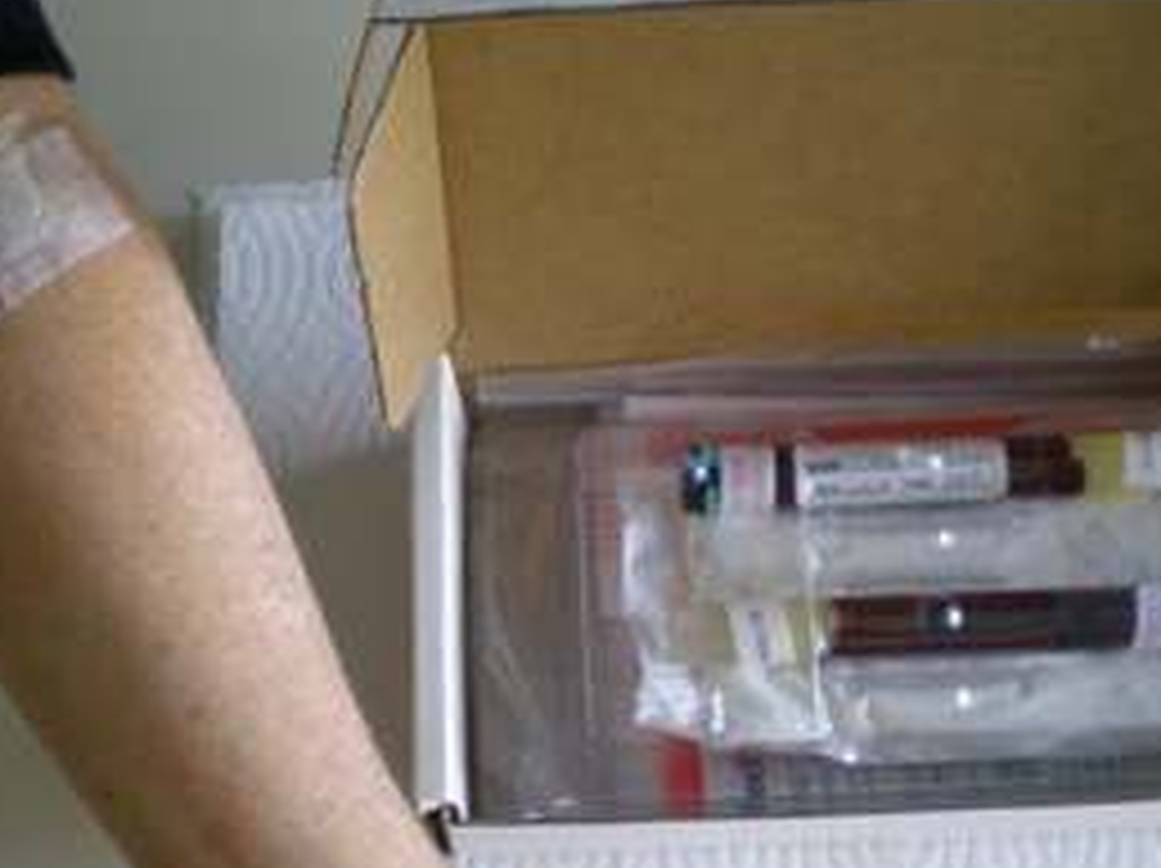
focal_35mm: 59
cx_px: 580
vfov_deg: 24.7
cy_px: 531
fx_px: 1977
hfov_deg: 32.7
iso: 200
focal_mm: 6.3
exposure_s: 1/23.5
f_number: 3.1
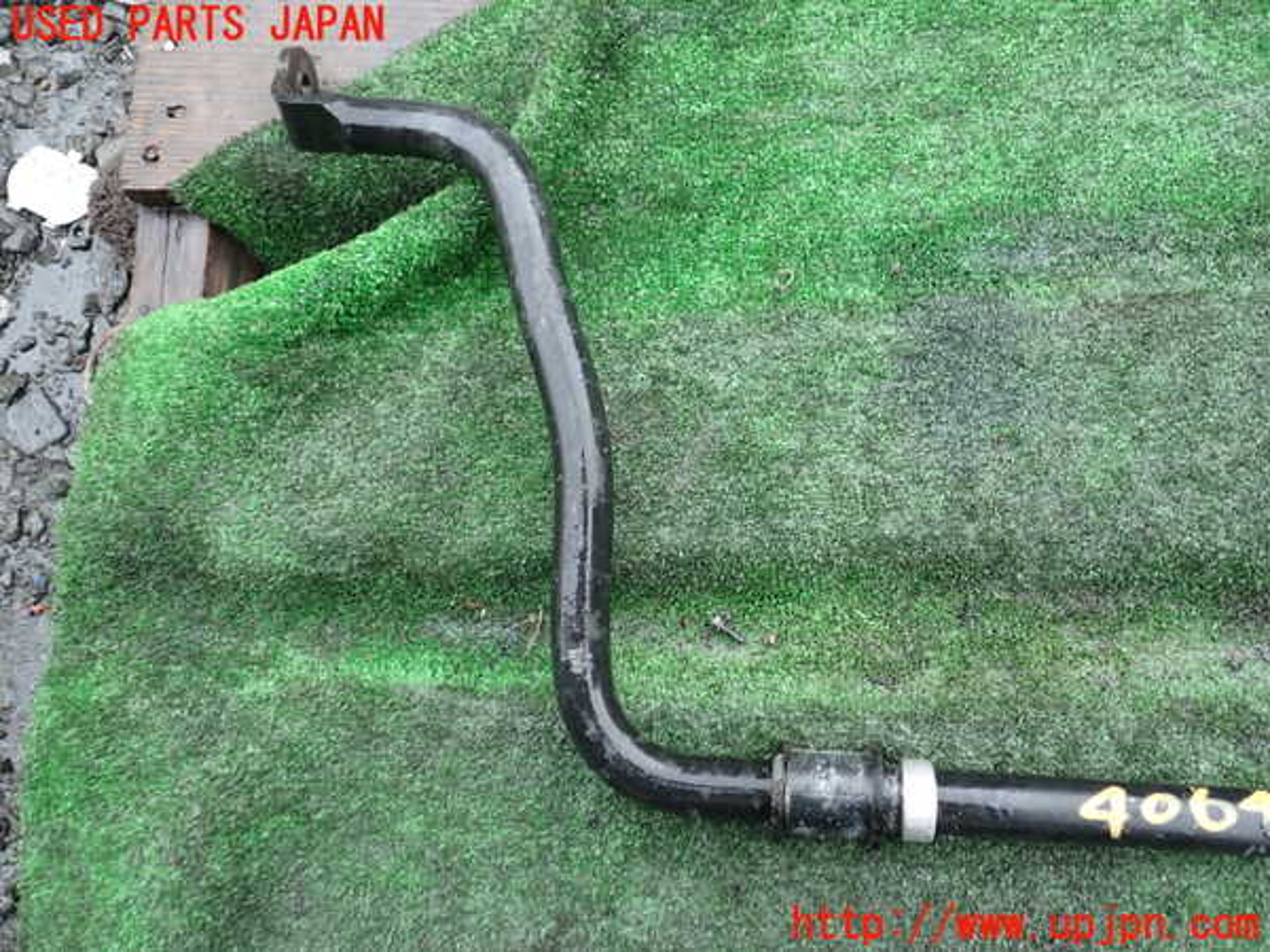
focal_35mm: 30
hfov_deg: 60.0
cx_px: 635
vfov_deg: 46.8
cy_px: 476
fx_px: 1101
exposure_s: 1/80
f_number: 2.3
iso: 100
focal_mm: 5.4
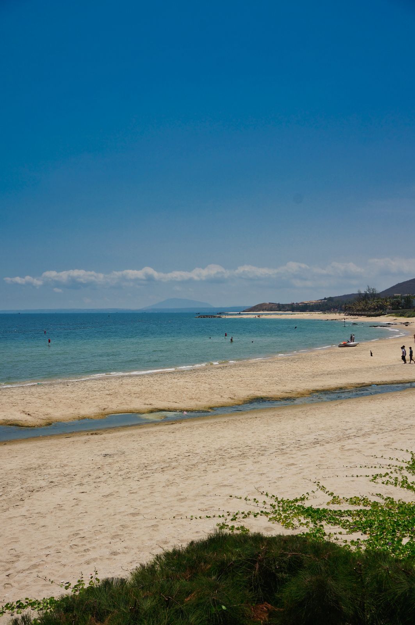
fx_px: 702
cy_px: 312
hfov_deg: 32.9
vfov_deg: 48.0
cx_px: 208
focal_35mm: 40
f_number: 10
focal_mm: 27
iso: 100
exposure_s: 1/500
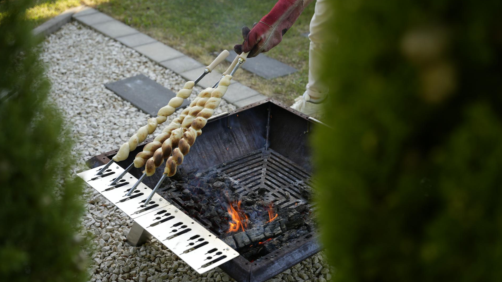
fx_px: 711
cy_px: 161
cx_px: 251
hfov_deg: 38.9
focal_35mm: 53
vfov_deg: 22.4
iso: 100
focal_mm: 50.4
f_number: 3.2
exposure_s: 1/200
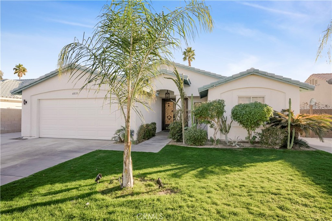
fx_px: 184
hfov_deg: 84.0
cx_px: 166
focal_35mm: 20
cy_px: 110
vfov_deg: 61.9
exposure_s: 1/100
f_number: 8
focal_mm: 20
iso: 400
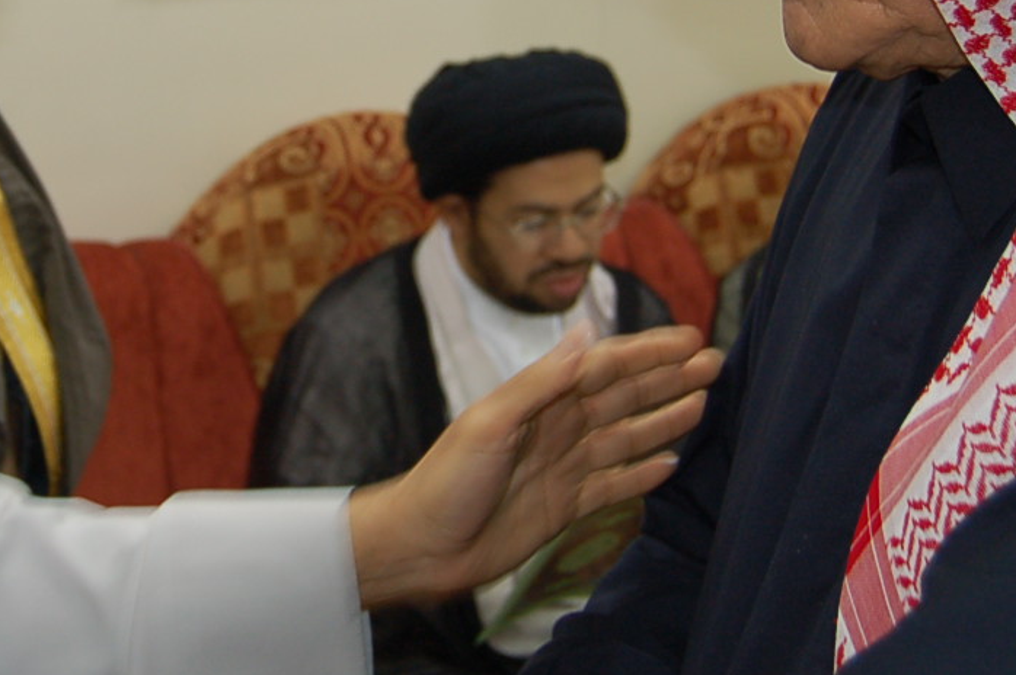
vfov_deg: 15.9
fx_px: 2368
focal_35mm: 84
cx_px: 274
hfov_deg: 24.0
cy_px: 10
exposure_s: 1/60
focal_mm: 26
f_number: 4
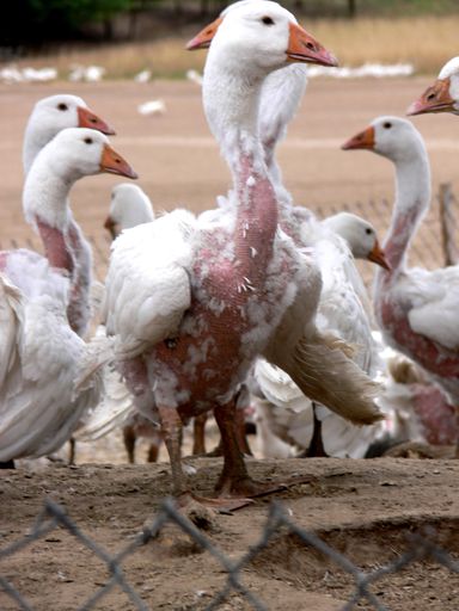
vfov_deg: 6.3
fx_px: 5604
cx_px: 230
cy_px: 306
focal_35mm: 317
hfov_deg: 4.7
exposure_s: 1/200
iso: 80
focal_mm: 67.1
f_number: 5.6
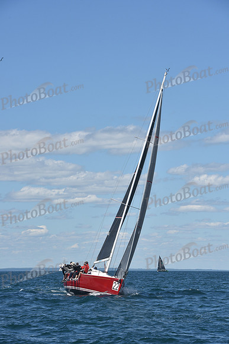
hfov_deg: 10.2
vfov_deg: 15.2
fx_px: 1287
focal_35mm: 135
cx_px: 114
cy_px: 172
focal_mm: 135
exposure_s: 1/800
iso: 250
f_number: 11
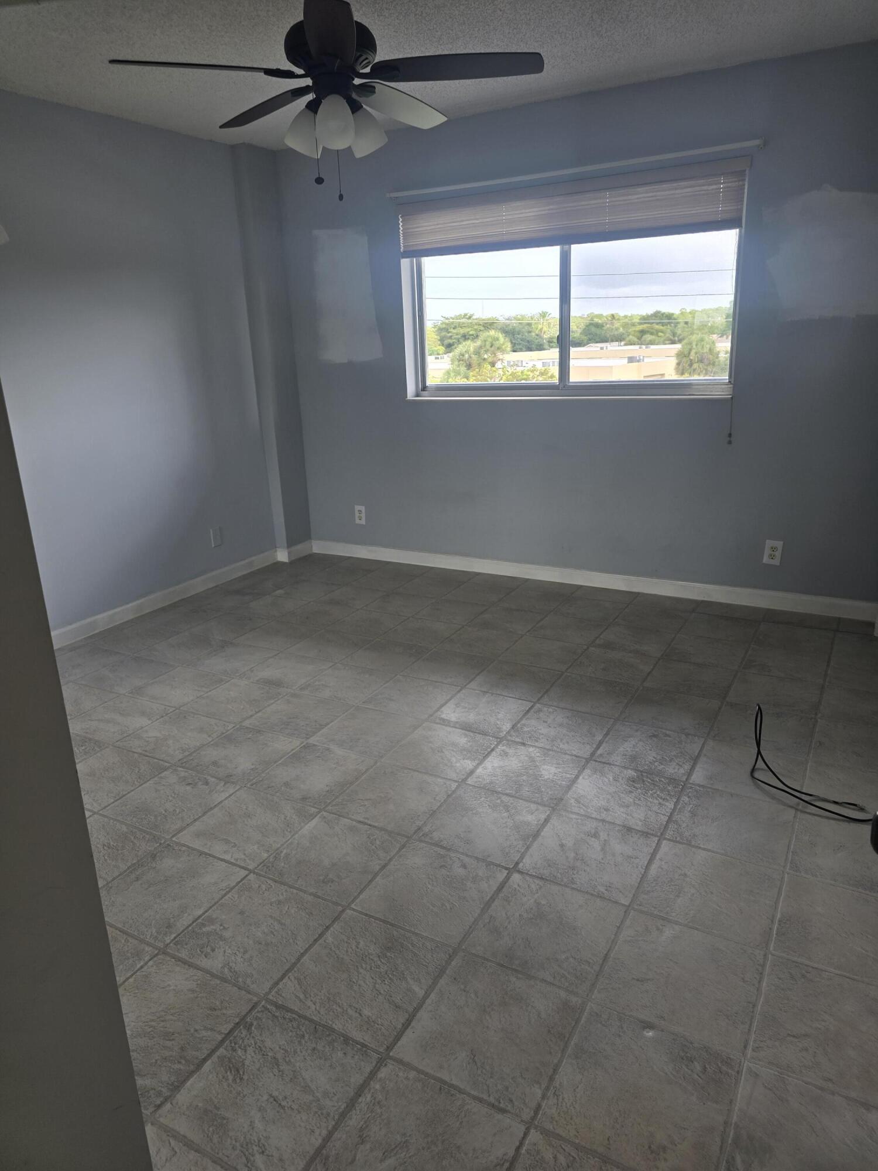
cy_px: 586
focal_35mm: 23
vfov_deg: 73.9
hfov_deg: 58.9
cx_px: 439
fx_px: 778
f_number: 1.7
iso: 25
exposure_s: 1/120
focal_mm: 6.3
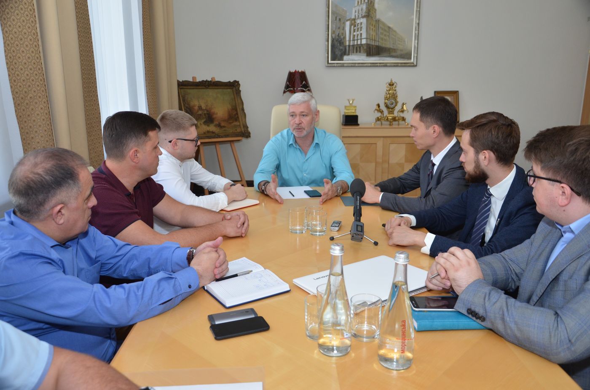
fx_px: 442
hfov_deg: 67.5
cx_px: 295
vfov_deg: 47.7
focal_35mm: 27
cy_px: 195
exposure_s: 1/250
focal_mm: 18
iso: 640
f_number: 3.5
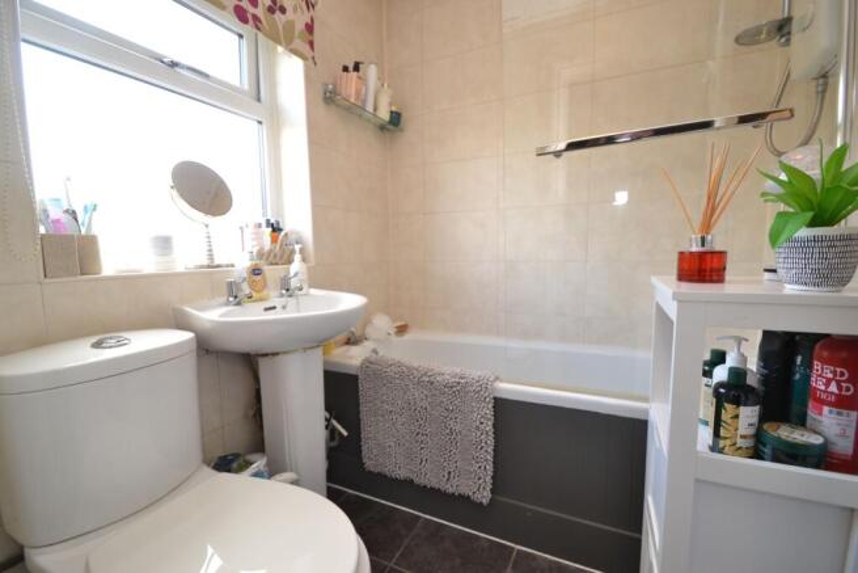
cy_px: 286
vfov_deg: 77.4
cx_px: 429
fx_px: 358
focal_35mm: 15
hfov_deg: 100.4
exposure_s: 1/60
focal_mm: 10
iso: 400
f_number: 4
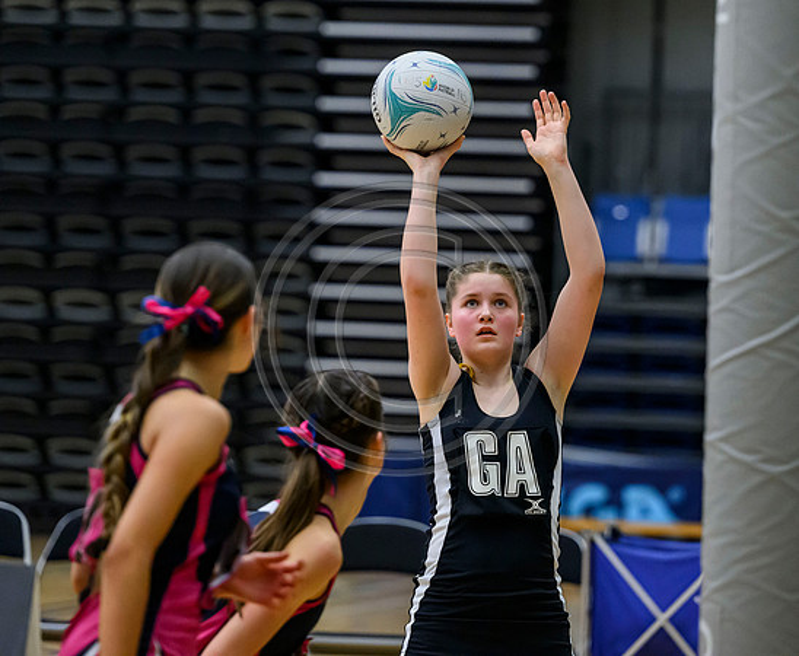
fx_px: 5567
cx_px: 463
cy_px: 239
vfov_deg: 6.7
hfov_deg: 8.2
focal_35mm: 233
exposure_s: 1/1000
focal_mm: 160
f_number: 3.2
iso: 6400
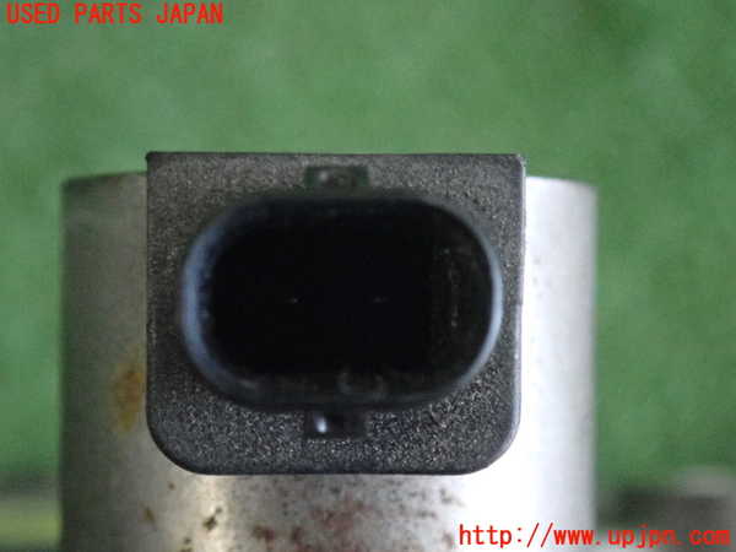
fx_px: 2126
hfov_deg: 19.6
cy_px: 276
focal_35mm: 100
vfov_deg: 14.8
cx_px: 368
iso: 3200
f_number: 4.9
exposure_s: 1/125
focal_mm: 18
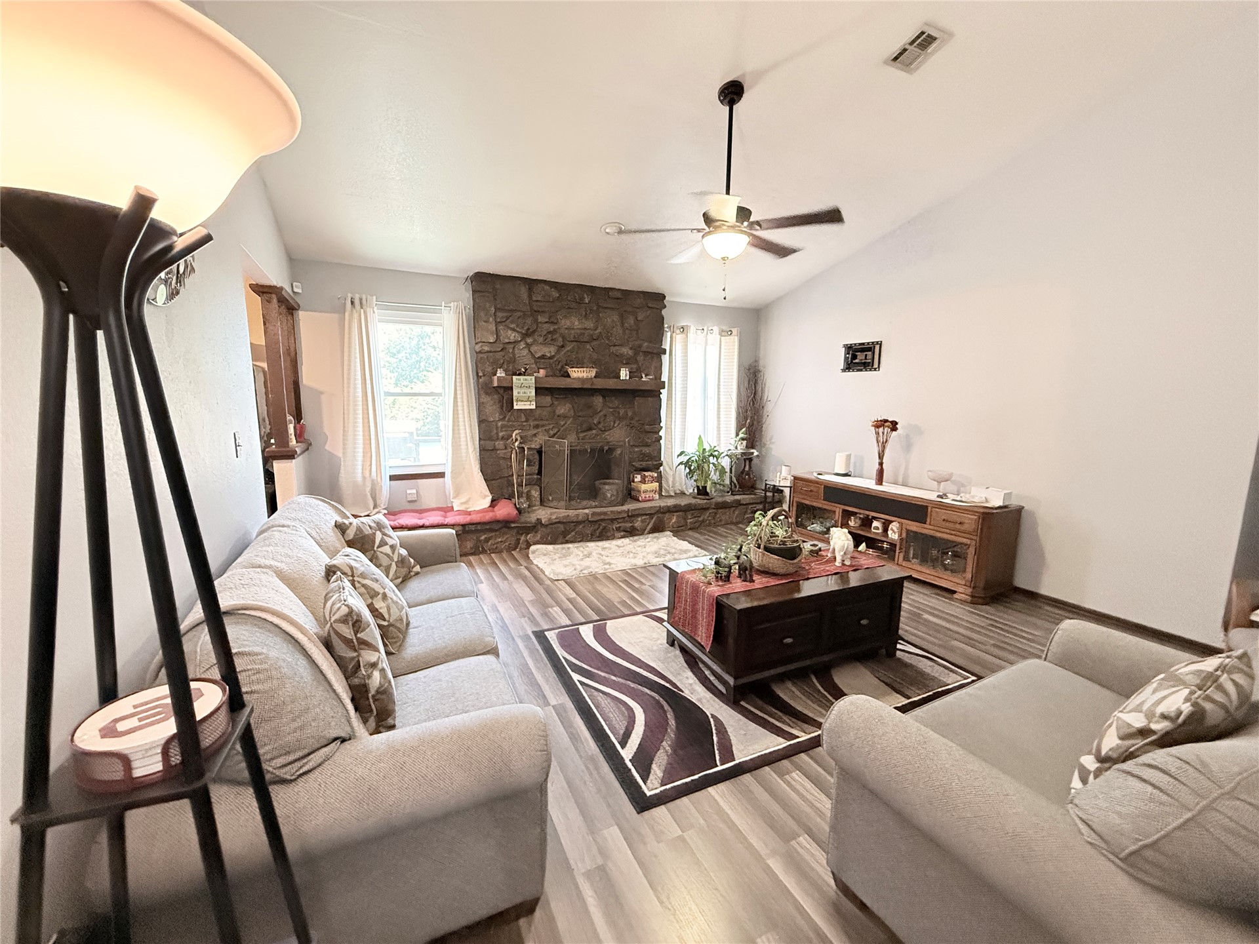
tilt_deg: -7.7
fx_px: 509
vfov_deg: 85.7
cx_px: 630
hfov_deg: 102.1
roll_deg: -0.3
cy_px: 472
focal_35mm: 14
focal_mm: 2.22
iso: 800
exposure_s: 1/60
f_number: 2.2
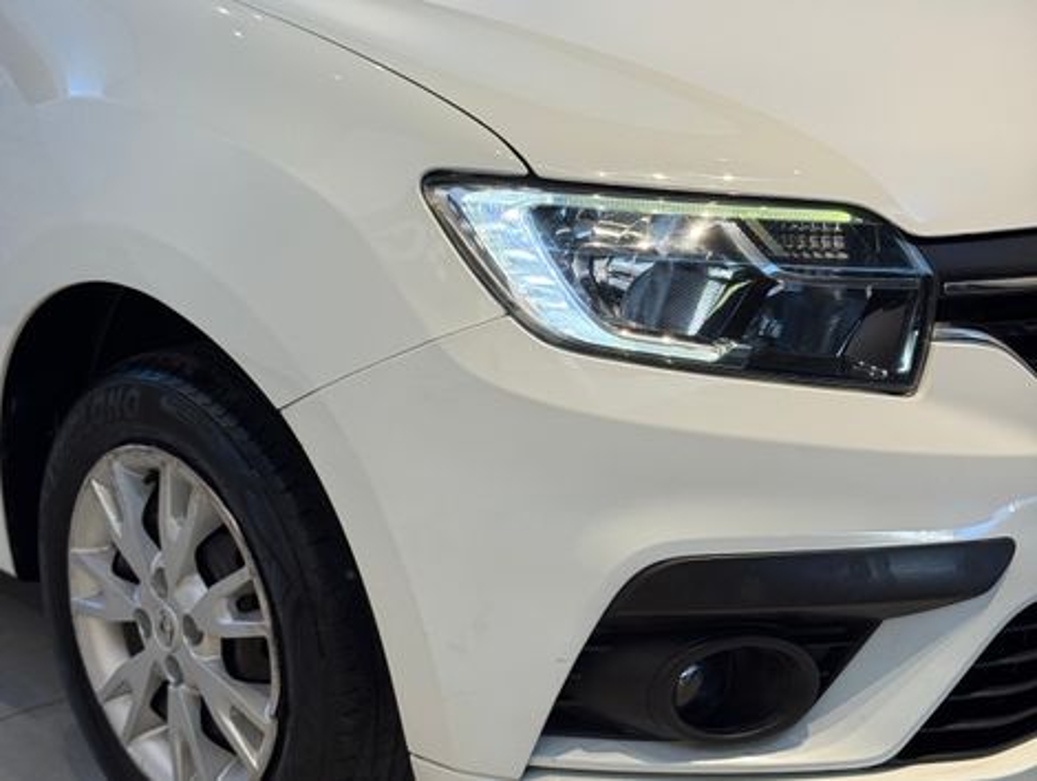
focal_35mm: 48
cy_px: 390
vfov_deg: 30.3
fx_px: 1440
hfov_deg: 39.6
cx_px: 518
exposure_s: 1/65
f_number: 1.78
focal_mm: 6.76
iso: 100
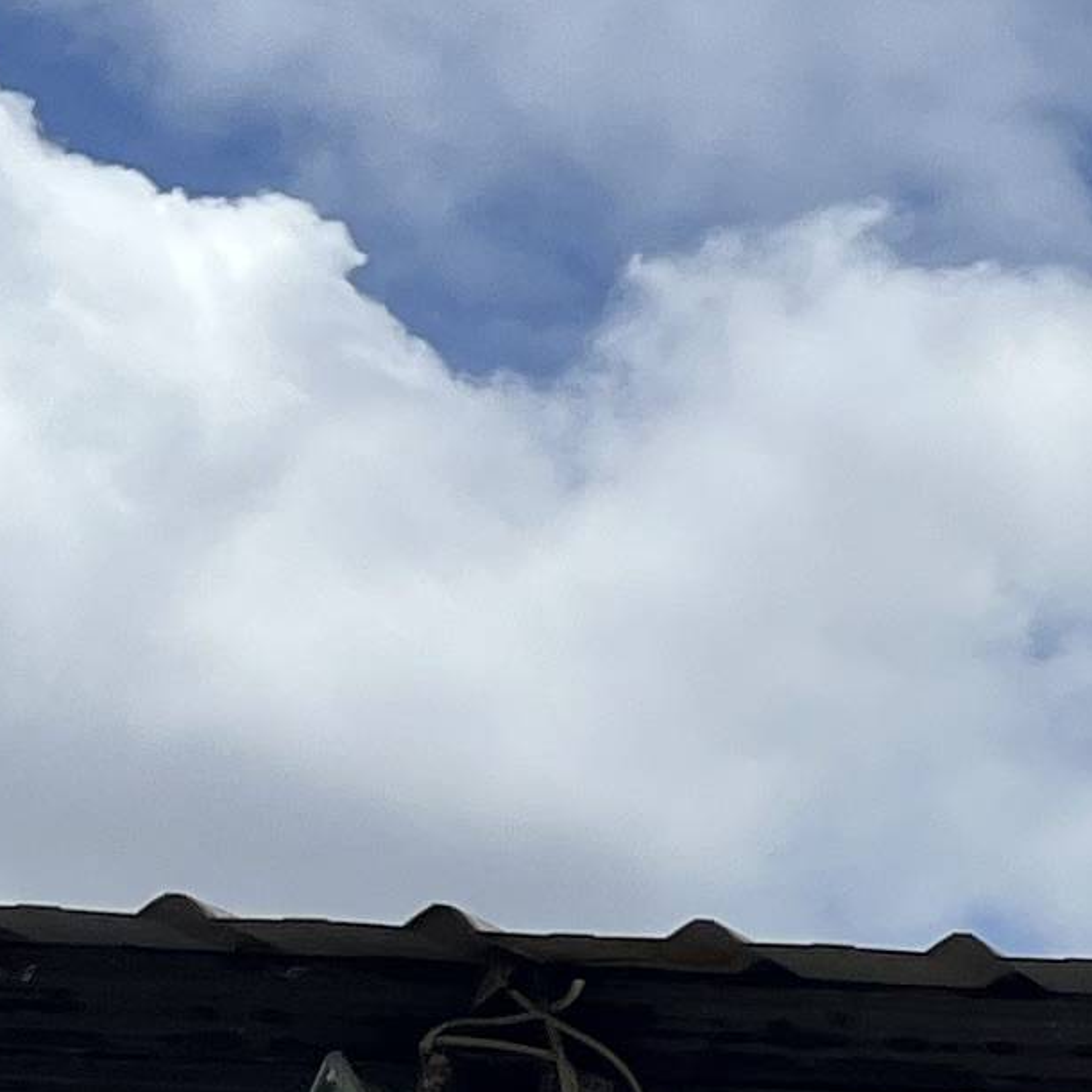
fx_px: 5425
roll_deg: +2.7
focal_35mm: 152
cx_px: 3278
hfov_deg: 9.2
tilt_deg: +18.4
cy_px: 927
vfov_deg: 11.4
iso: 50
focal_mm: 5.1
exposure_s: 1/8403
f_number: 1.6
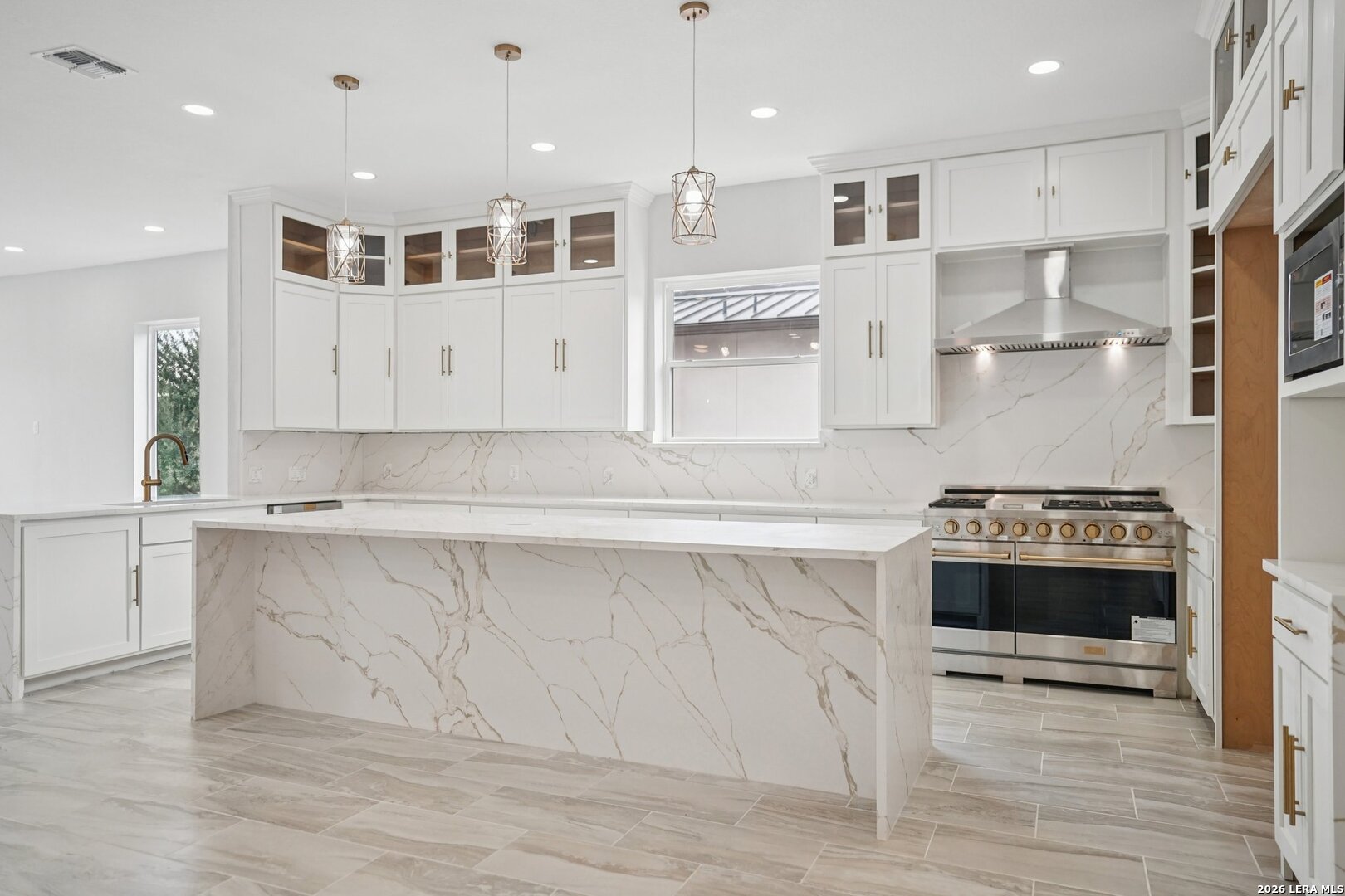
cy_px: 448
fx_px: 859
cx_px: 672
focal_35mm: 23
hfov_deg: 76.1
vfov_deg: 55.1
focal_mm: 23
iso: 400
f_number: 2.8
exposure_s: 1/250
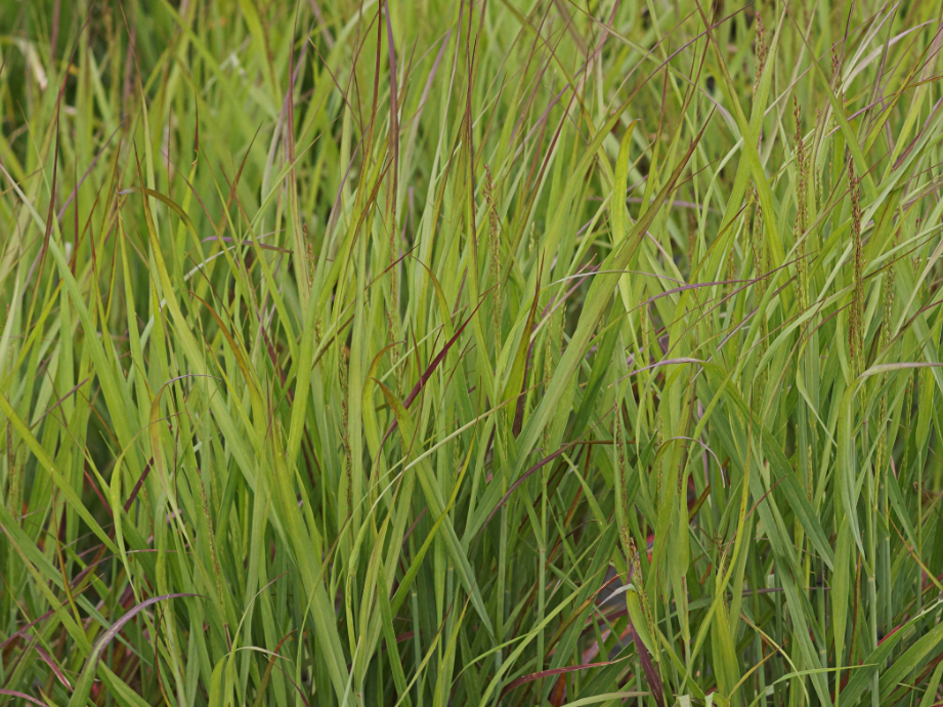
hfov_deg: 10.5
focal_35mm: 188
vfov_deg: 7.9
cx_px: 581
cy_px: 347
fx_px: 5119
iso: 500
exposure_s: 1/160
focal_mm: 100
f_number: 6.3
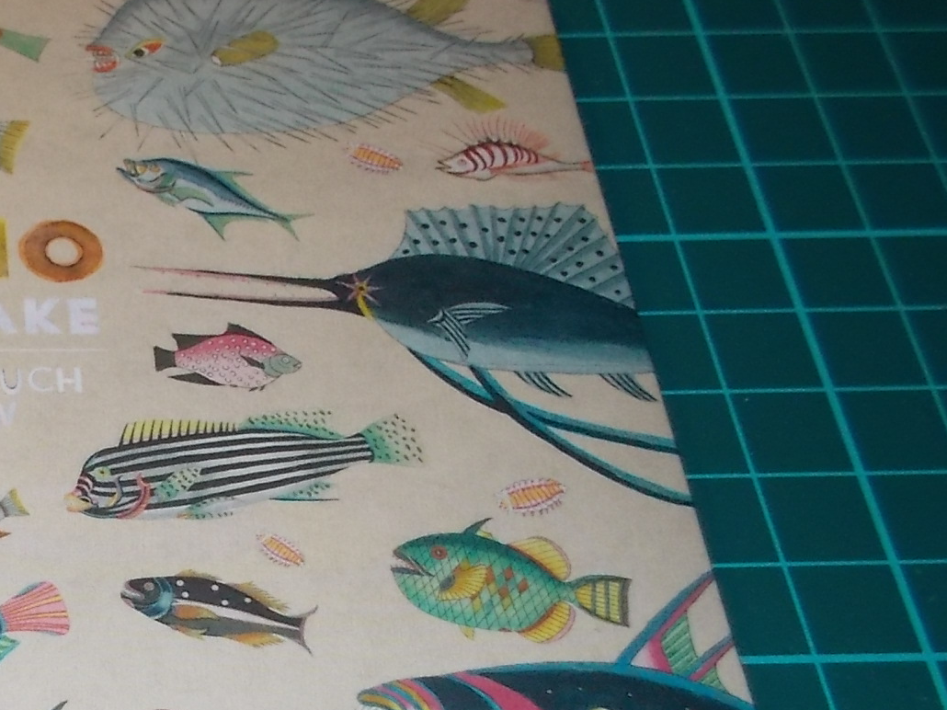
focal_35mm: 64
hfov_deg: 27.7
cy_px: 595
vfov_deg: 22.5
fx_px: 1750
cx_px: -89
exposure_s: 1/30
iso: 200
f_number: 3.3
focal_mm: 4.1
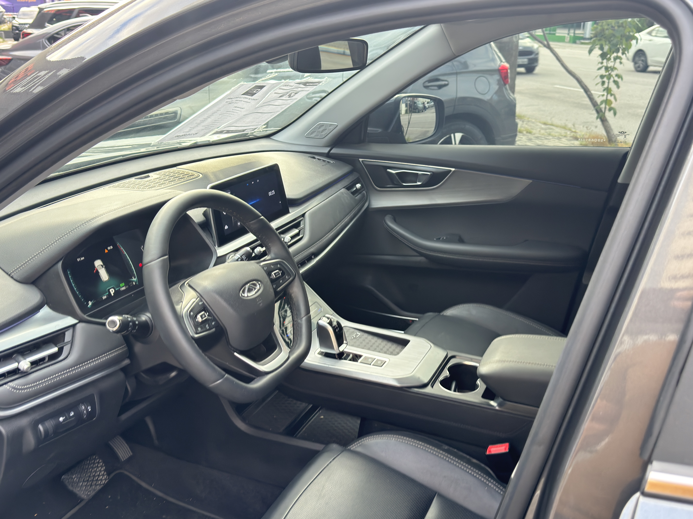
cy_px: 260
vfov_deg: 40.7
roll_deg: +0.9
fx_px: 701
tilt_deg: -22.1
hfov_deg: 52.6
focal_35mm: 35
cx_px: 346
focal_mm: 6.76
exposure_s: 1/122
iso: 125
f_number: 1.78
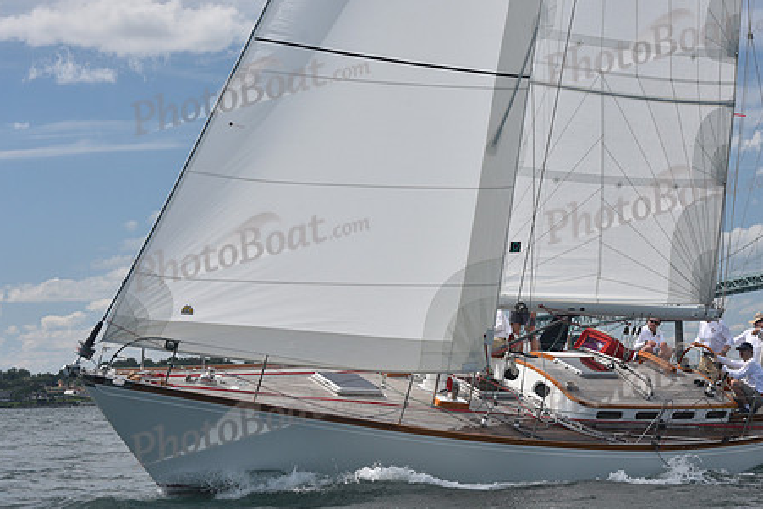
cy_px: 312
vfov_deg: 15.2
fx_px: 1908
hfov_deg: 22.6
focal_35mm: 90
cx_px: 458
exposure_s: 1/800
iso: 320
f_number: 7.1
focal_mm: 70
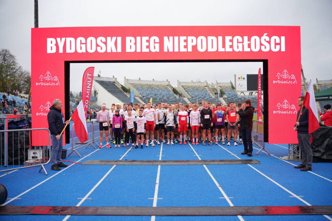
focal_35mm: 30
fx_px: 277
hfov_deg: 61.9
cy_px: 110
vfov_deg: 43.6
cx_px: 166
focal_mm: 30
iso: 160
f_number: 2.8
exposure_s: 1/200
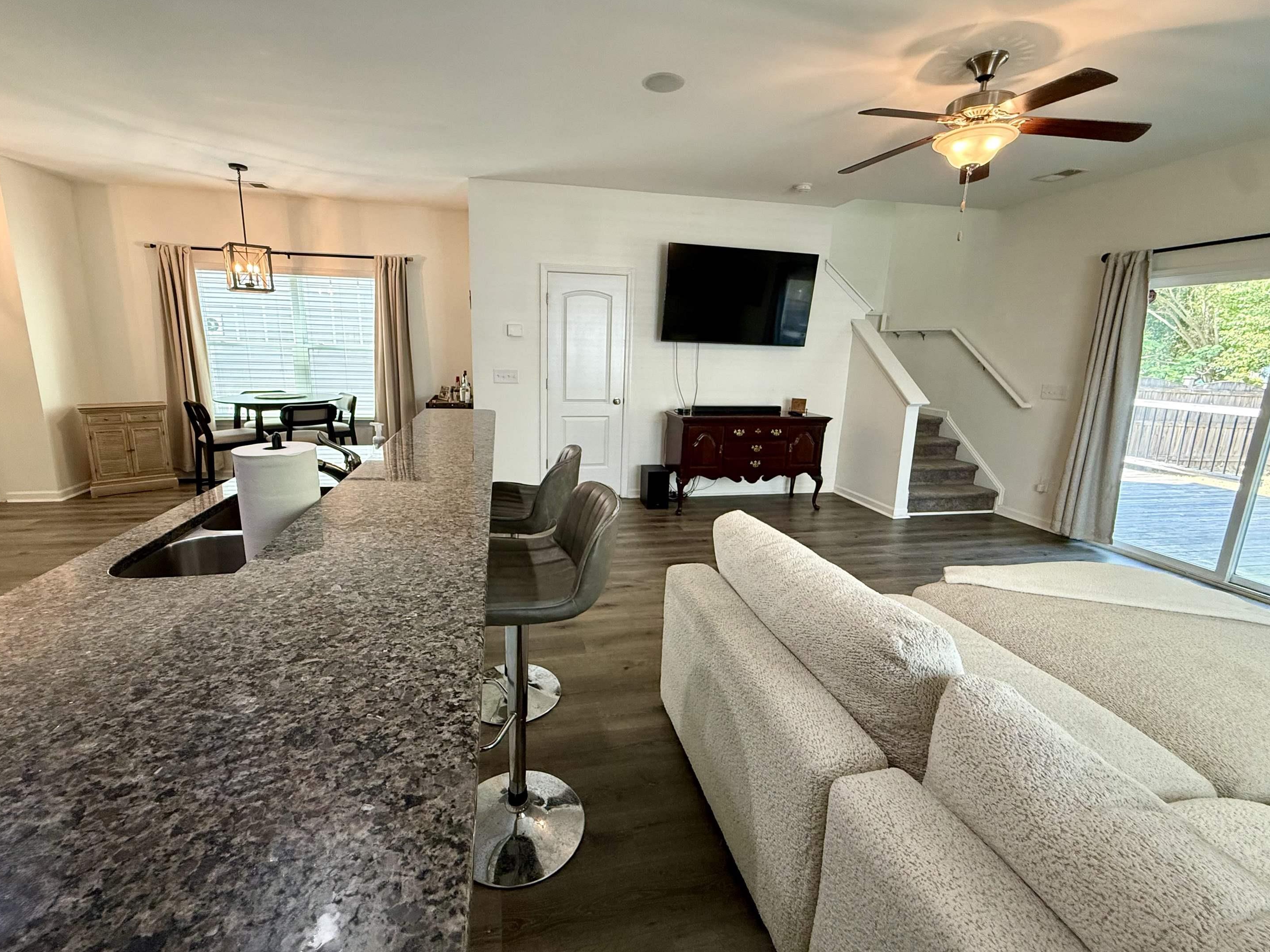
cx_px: 606
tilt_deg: -11.5
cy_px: 458
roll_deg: -1.8
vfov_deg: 81.7
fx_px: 550
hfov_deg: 98.1
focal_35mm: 15
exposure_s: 1/120
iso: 320
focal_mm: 2.22
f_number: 2.2
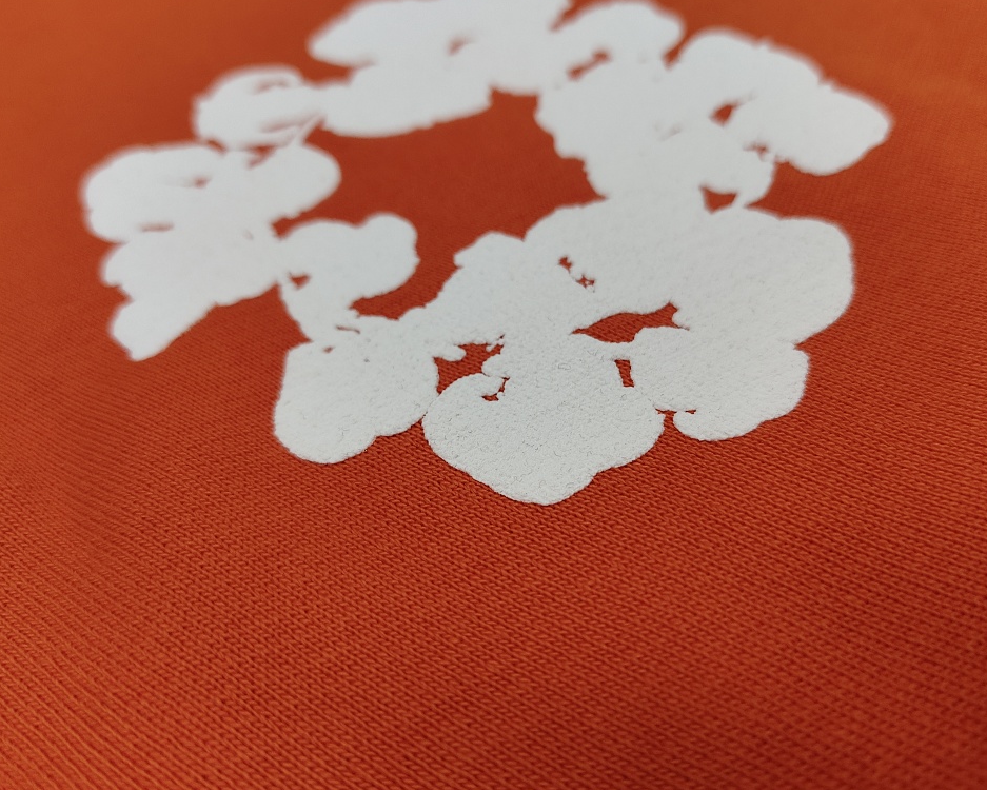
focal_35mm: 27
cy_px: 395
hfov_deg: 64.1
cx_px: 500
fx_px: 789
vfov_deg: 53.2
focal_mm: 5.56
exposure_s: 1/100
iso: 964
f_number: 1.88
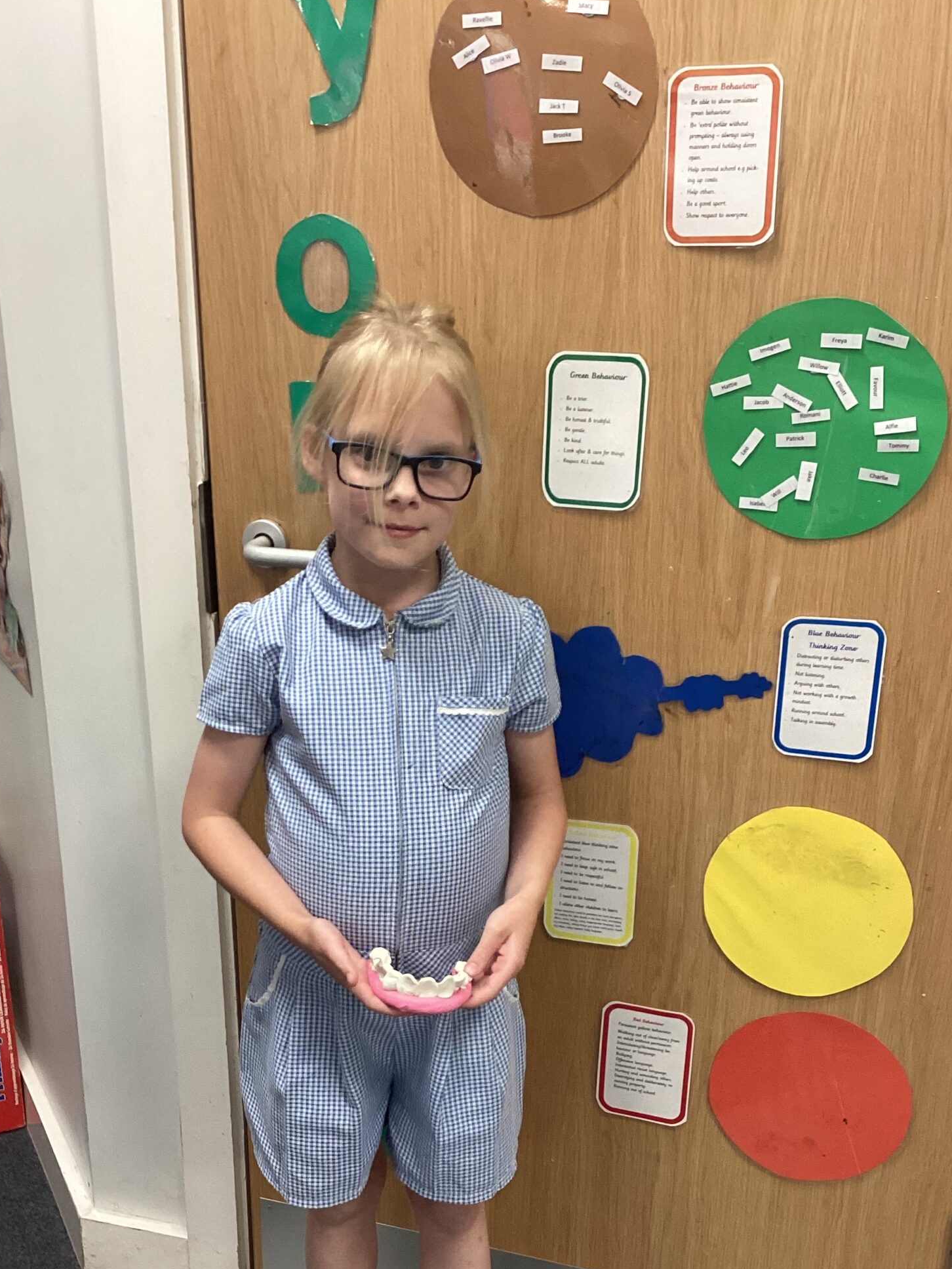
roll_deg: -0.5
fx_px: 1503
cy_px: 830
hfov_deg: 35.1
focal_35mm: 41
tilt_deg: -24.5
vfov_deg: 45.2
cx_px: 442
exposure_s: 1/50
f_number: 2.4
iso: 160
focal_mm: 3.3
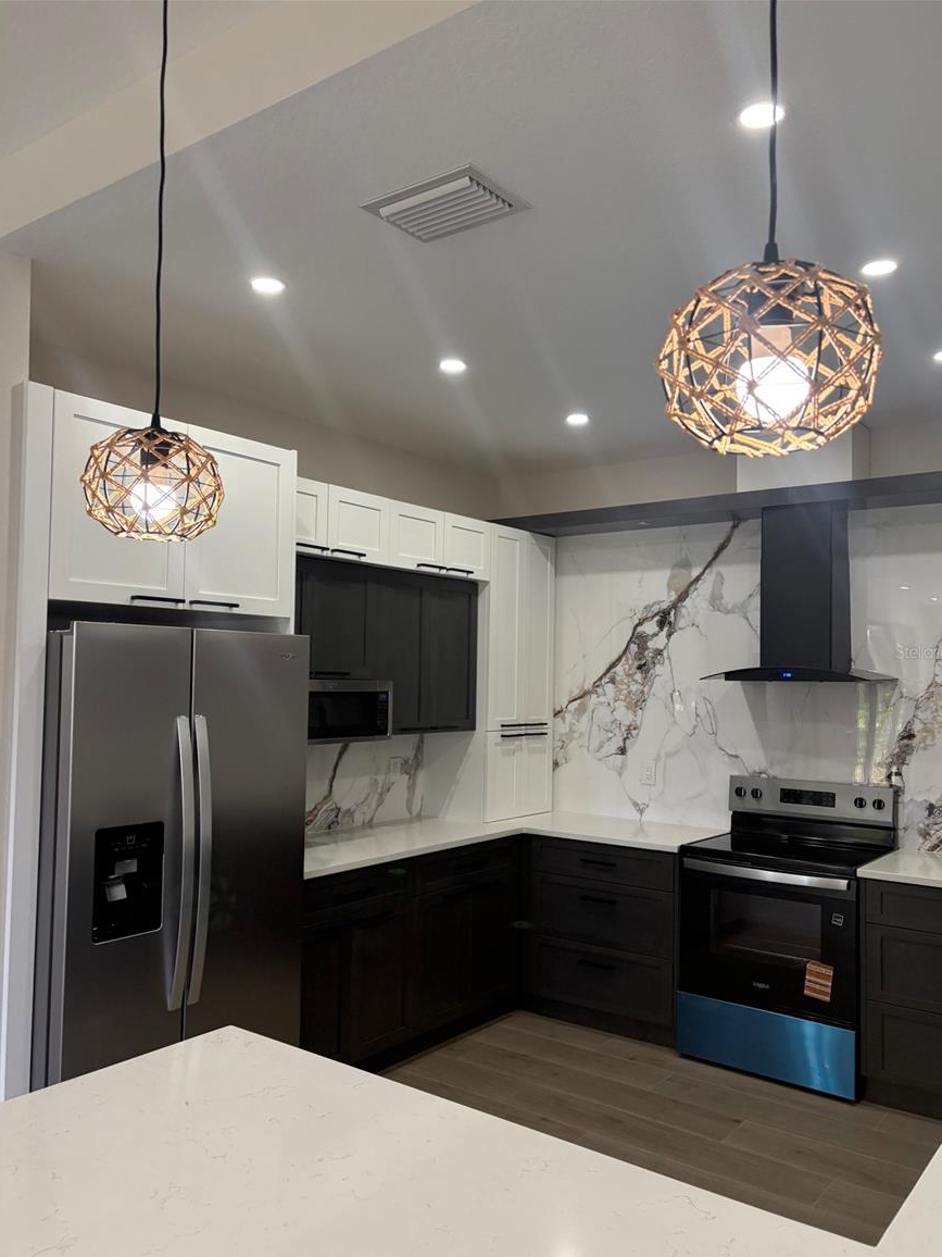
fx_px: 980
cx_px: 483
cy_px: 651
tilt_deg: +3.4
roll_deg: +0.2
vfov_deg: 65.3
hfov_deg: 51.3
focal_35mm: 27
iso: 125
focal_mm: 5.96
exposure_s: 1/128
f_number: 1.6
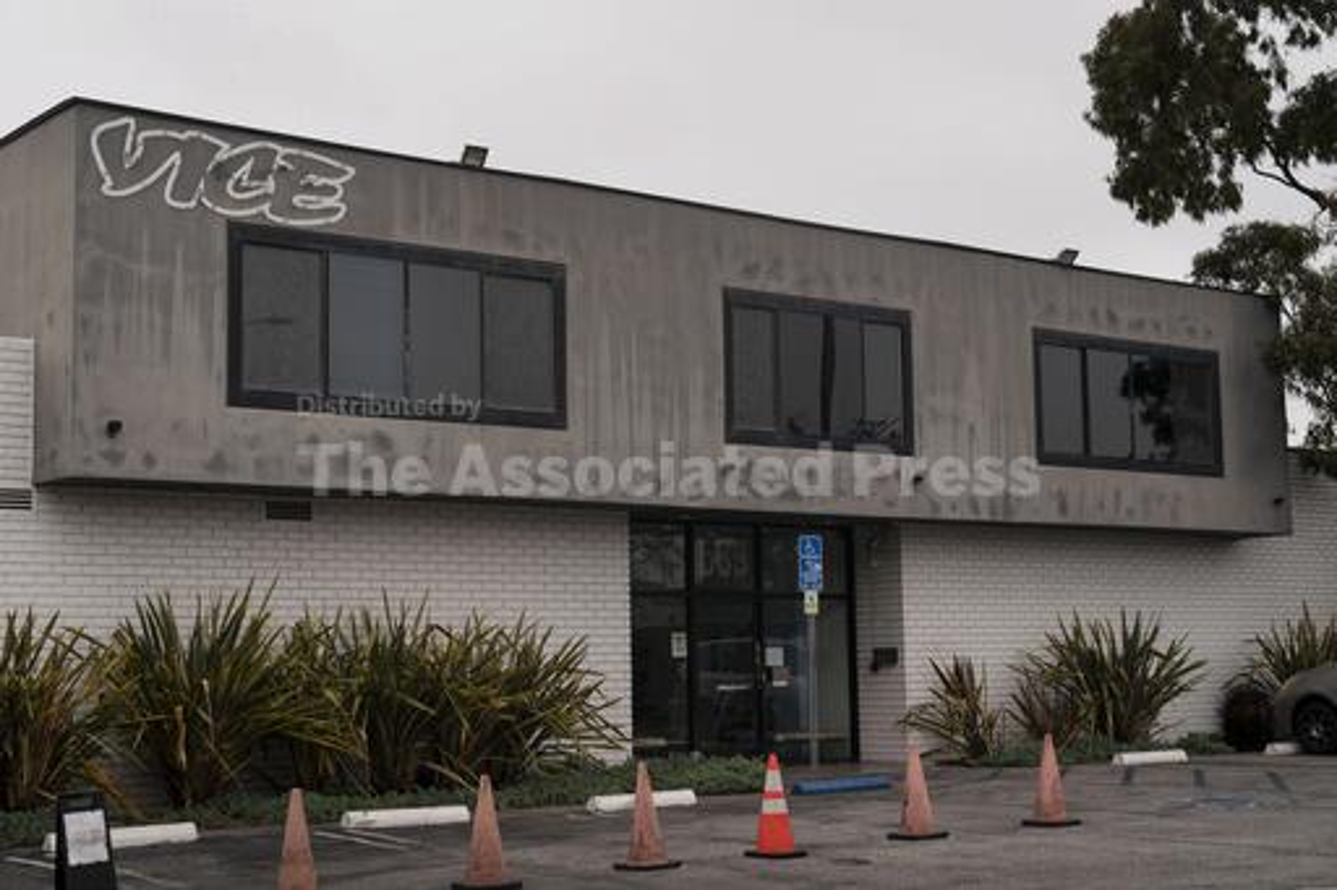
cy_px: 445
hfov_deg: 38.2
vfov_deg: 26.0
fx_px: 1930
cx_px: 668
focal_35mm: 52
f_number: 4
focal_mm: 52
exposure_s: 1/800
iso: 200
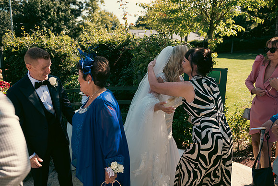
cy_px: 93
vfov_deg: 42.3
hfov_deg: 60.3
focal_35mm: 31
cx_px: 139
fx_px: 239
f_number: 3.5
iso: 250
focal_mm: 31
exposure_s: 1/1250
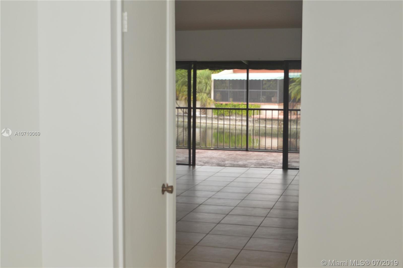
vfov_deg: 26.4
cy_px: 134
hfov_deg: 38.9
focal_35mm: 51
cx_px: 202
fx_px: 570
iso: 360
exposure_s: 1/60
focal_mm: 34
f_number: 8
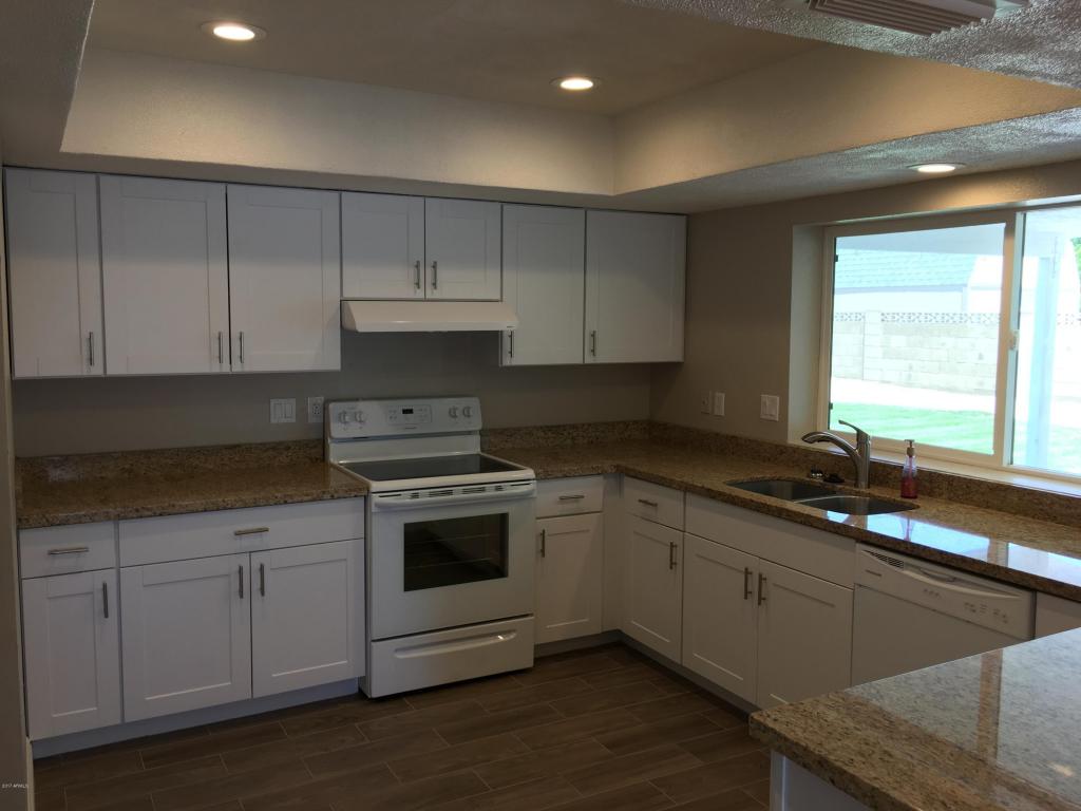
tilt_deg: -4.9
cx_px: 540
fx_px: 906
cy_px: 406
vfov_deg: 48.2
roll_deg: -1.3
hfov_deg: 61.7
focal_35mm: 29
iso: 32
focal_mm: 4.15
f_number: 2.2
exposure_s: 1/40
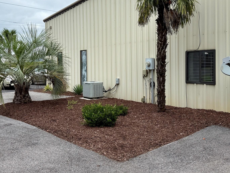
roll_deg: +0.2
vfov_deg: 39.4
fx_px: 239
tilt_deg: +0.9
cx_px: 121
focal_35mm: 36
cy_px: 67
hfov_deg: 51.3
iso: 80
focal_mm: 6.76
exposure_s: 1/2801
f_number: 1.78
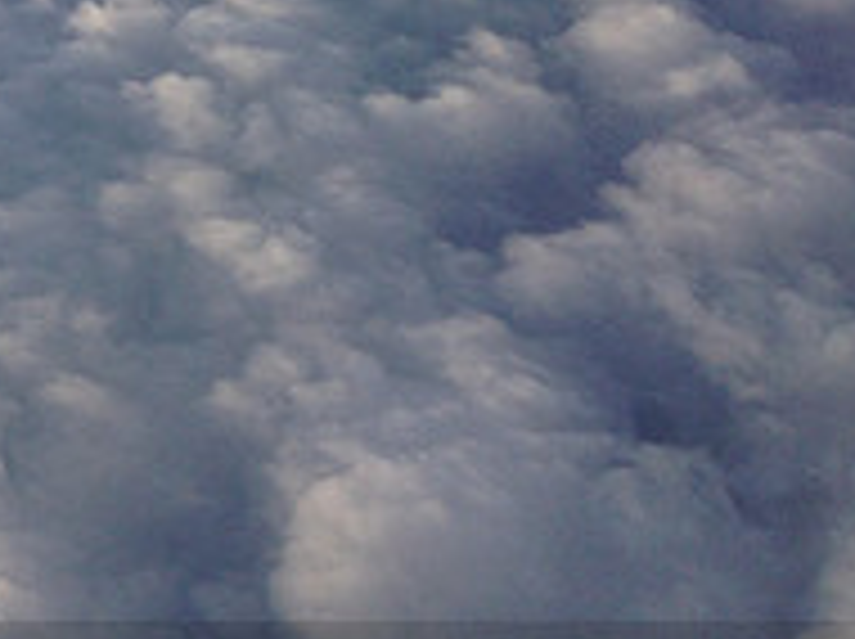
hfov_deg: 17.7
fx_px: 2492
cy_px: 110
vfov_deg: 14.5
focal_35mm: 101
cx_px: -378
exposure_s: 1/889
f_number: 2.4
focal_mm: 4.13
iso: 50
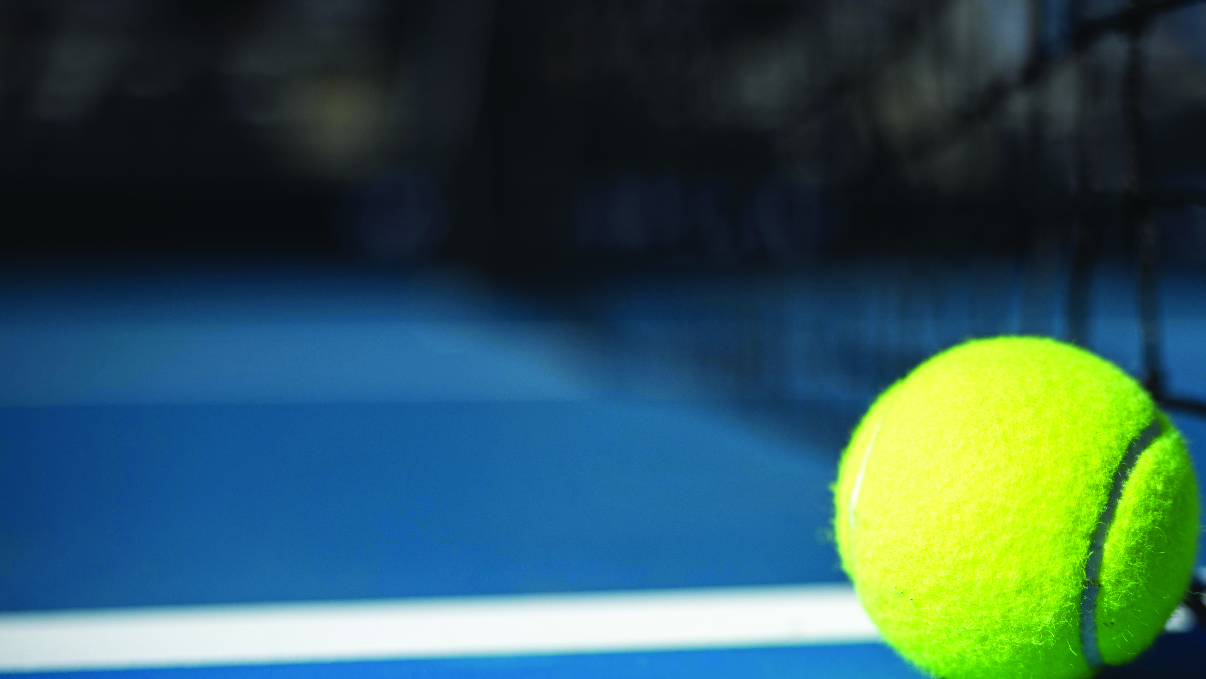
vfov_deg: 23.9
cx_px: 746
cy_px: 437
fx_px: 1599
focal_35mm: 50
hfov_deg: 41.1
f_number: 2
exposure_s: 1/8000
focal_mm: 35
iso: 100
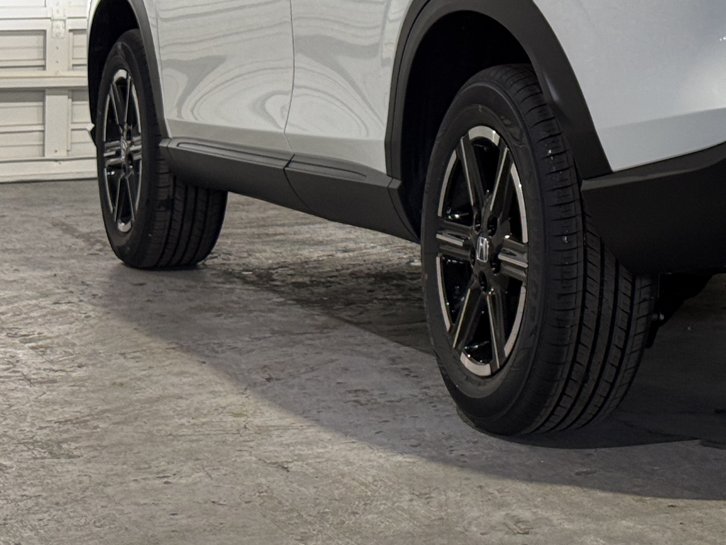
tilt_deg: +0.3
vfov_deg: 12.9
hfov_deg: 16.9
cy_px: -63
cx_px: 788
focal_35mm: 113
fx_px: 2370
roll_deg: +0.0
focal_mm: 6.76
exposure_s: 1/60
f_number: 1.78
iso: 64
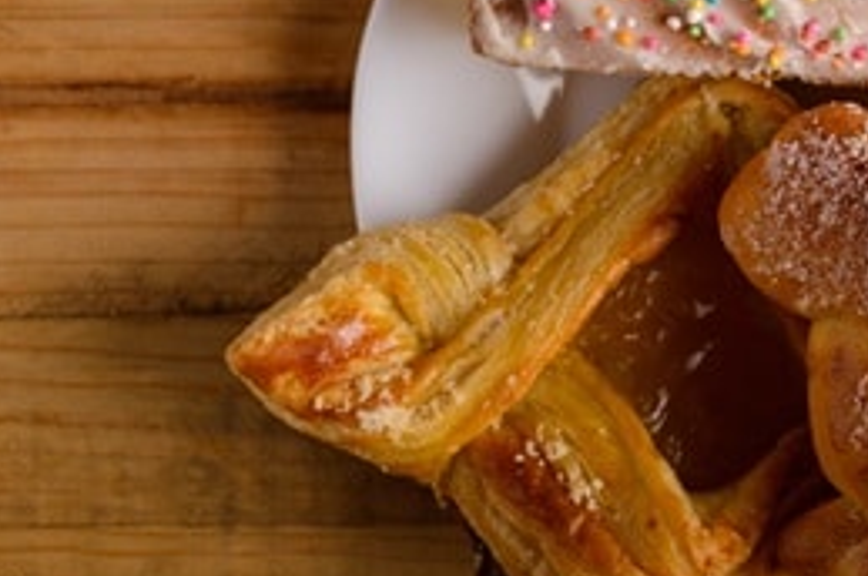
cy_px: 107
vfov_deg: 11.7
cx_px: 979
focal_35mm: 116
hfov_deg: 17.0
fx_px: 2793
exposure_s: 1/200
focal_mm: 50
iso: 250
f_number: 5
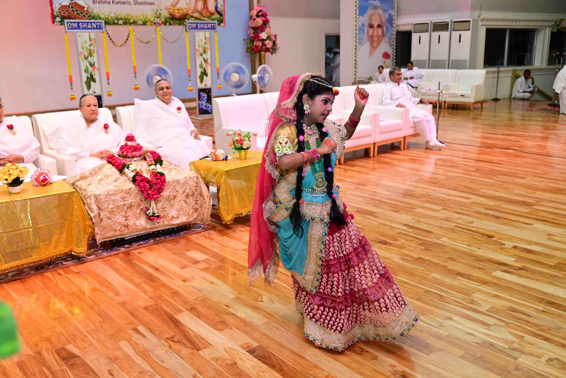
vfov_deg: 39.5
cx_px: 283
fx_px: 527
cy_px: 189
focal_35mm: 34
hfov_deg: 56.5
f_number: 4.8
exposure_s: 1/200
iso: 320
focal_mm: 33.5
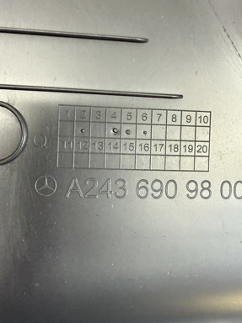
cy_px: 163
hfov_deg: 46.6
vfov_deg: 60.0
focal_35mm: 30
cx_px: 138
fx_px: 280
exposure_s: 1/50
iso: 640
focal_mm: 2.22
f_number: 2.2
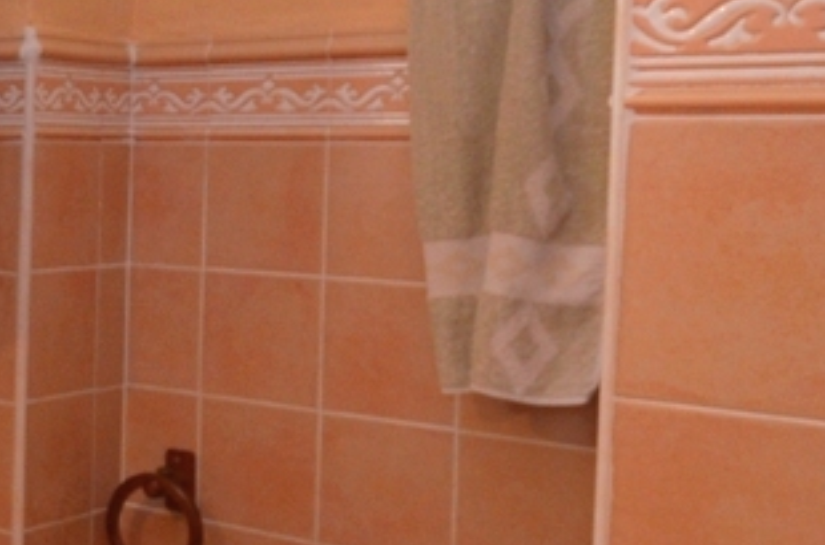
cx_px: -266
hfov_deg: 26.7
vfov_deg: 21.3
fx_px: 1440
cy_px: 153
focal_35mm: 63
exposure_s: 1/60
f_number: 4
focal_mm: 10
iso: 800
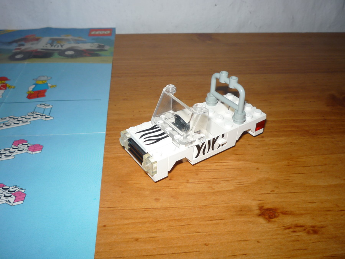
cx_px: 172
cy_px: 130
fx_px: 319
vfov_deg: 44.2
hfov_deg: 56.8
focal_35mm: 32
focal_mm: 5.2
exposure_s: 1/30
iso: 100
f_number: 4
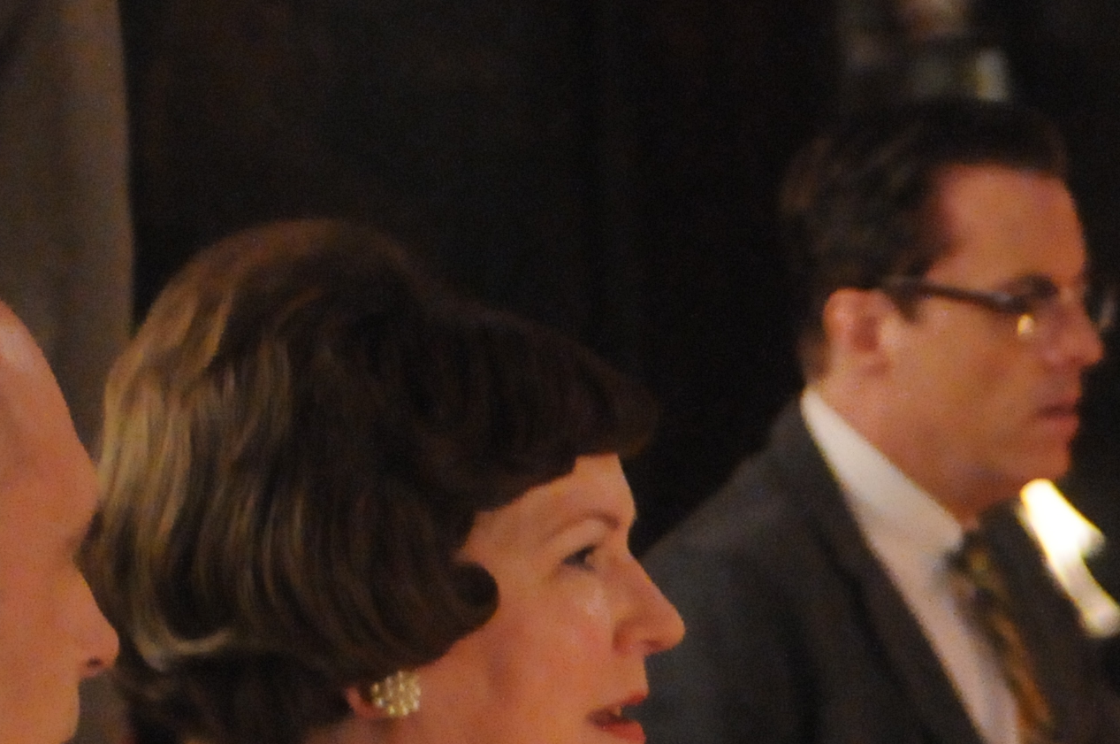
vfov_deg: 5.1
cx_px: 1733
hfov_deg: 7.7
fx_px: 8202
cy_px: 1173
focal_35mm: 264
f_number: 2.8
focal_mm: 52
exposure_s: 1/60
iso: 3200
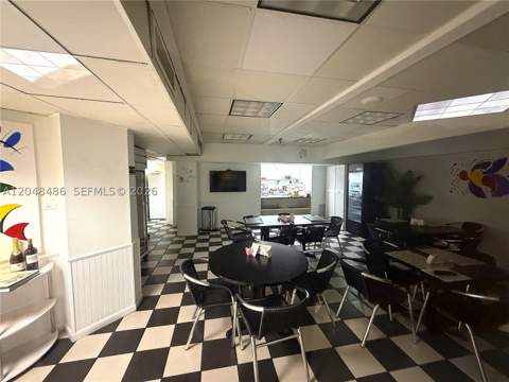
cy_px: 191
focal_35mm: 14
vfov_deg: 85.7
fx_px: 206
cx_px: 254
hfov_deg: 102.1
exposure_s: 1/40
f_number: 2.2
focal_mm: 2.22
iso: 1000
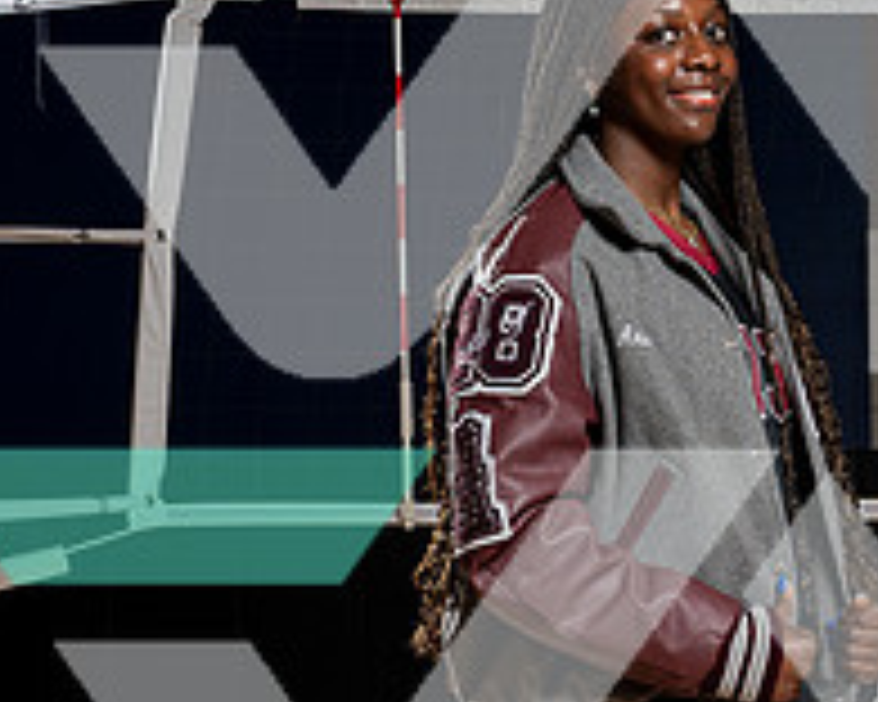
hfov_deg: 13.0
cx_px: 1173
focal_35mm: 143
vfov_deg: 10.7
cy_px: 711
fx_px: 3716
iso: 100
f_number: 8
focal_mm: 44
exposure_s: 1/250
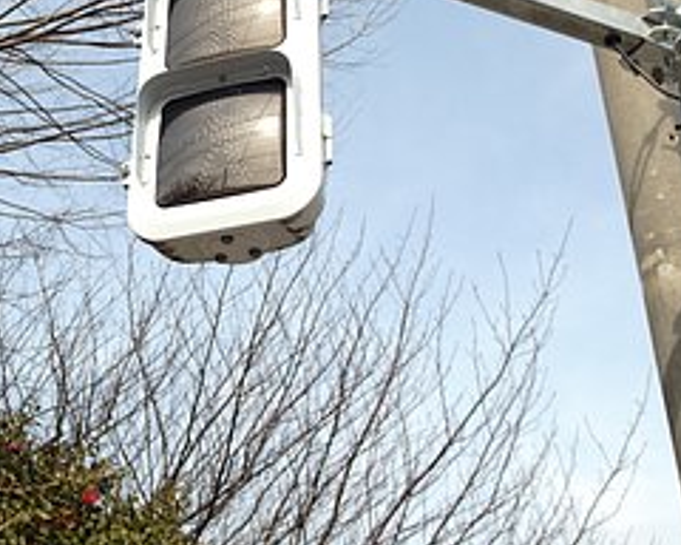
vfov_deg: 21.5
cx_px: 173
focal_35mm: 70
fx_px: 1411
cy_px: 78
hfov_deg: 26.8
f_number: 9
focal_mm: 35
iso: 800
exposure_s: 1/500
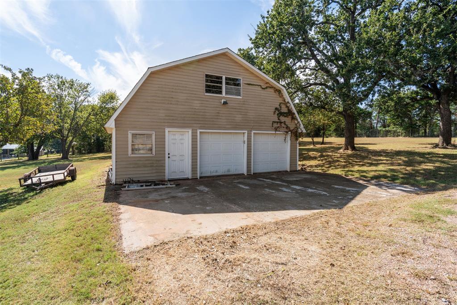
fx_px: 216
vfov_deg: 70.4
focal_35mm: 17
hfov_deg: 93.3
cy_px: 152
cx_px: 228
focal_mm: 17
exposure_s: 1/640
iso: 200
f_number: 7.1
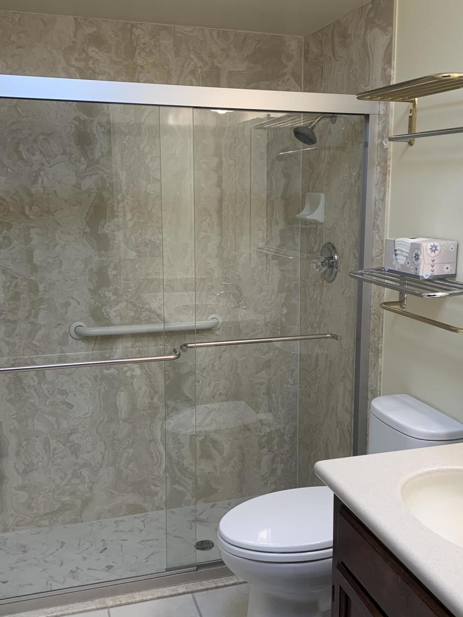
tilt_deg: -11.2
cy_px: 328
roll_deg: -0.3
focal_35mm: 37
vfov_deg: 50.1
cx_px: 263
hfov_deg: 38.6
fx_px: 660
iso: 64
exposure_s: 1/60
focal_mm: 4.25
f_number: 1.8
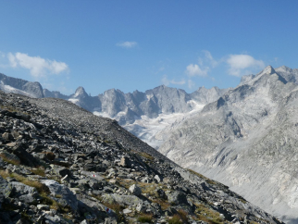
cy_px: 129
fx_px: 422
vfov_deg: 29.7
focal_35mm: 49
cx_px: 145
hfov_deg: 38.9
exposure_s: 1/1000
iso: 80
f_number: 4
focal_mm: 6.7
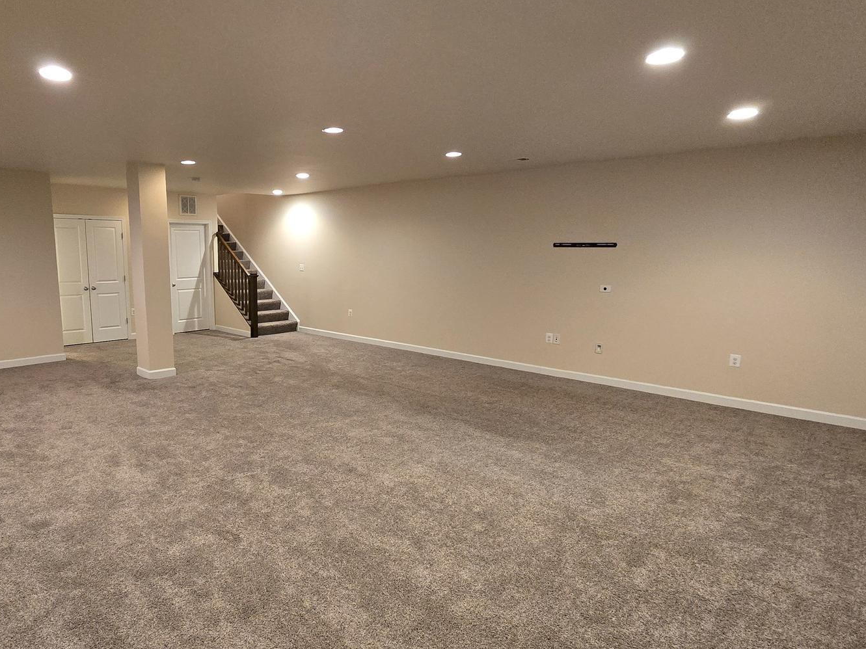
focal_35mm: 20
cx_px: 316
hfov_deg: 80.0
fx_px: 500
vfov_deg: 65.9
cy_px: 349
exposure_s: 1/60
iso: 1000
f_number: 2.2
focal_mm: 2.2
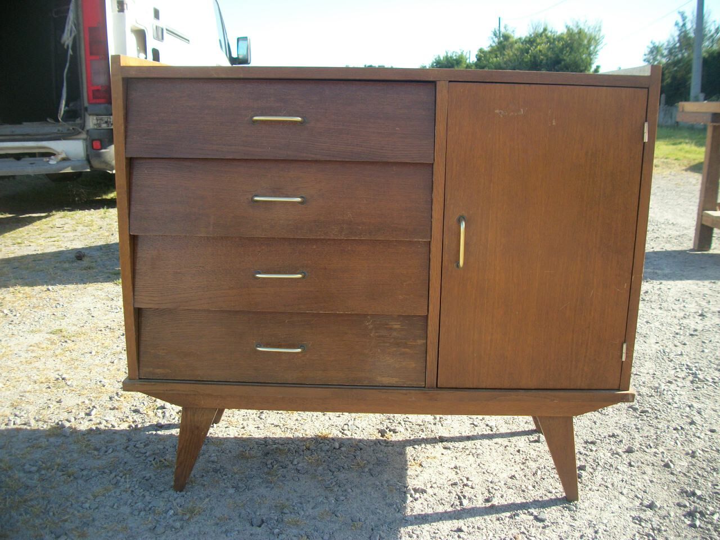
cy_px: 270
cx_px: 360
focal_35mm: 32
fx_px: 666
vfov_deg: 44.2
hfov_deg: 56.8
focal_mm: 5.7
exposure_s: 1/400
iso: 80
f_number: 2.9
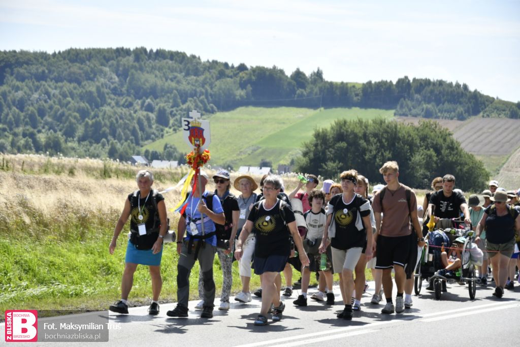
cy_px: 174
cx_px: 260
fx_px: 1625
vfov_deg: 12.2
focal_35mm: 112
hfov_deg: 18.2
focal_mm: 75
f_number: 5.3
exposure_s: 1/1600
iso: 400
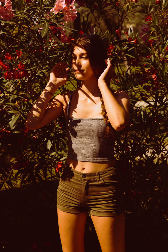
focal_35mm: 70
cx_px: 84
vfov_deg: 28.8
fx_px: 490
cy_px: 126
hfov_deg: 19.5
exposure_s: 1/1000
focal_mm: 70
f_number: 6.3
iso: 100
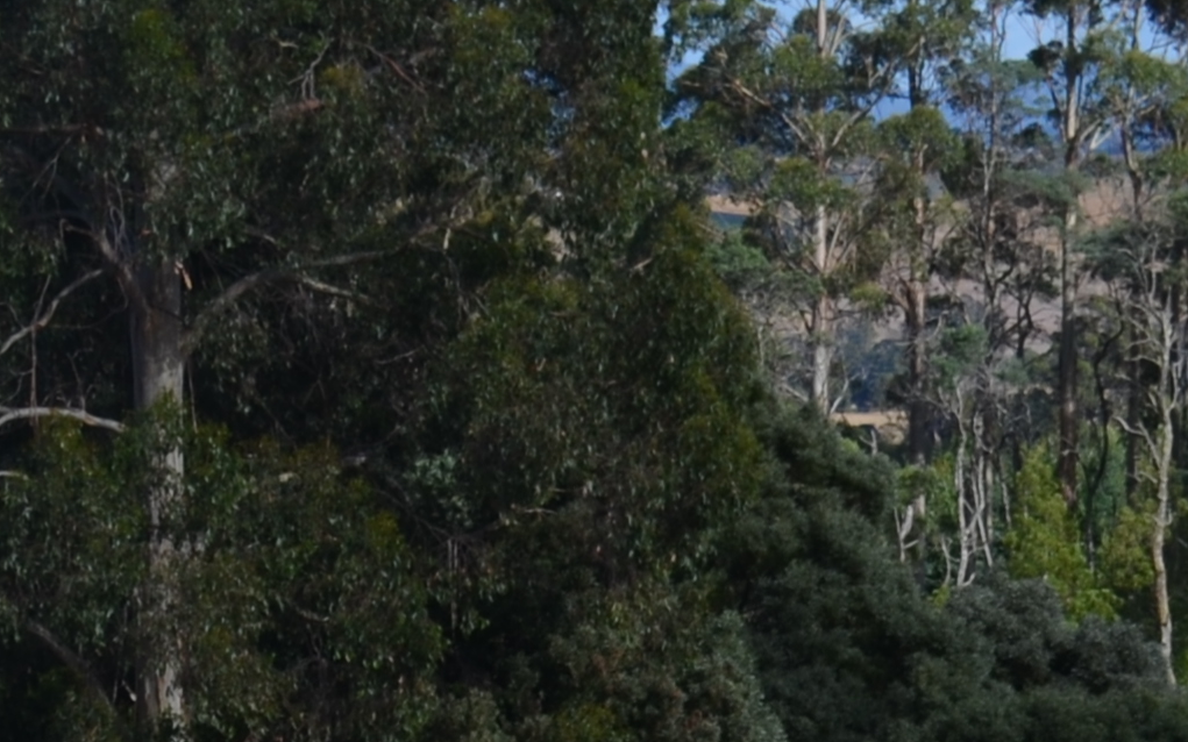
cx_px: -1193
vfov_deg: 4.9
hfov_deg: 7.6
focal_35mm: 265
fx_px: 8579
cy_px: 1441
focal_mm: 36
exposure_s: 1/350
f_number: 6.7
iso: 100
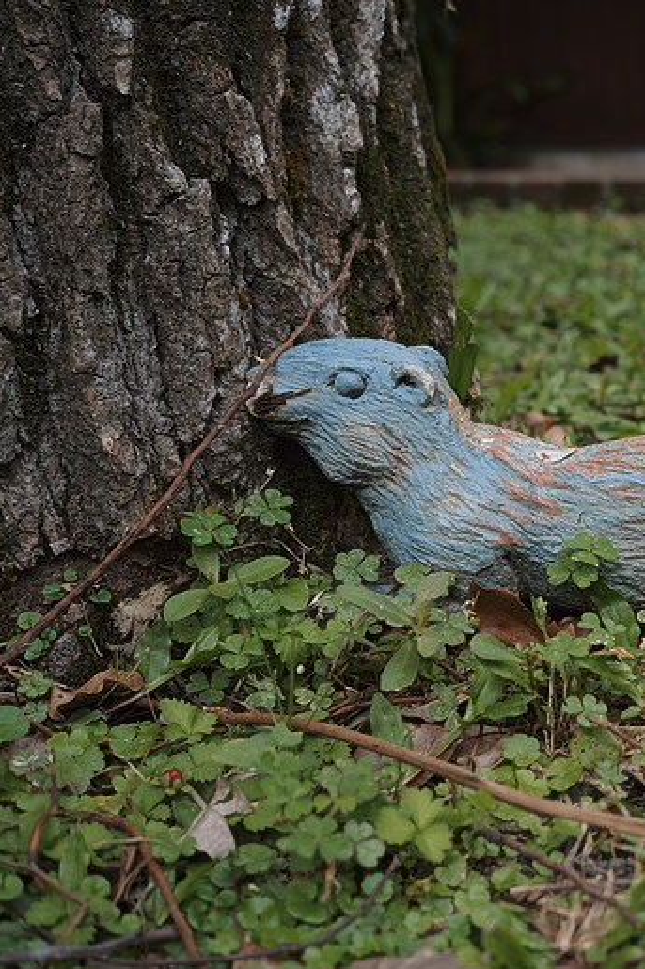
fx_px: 1425
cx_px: 732
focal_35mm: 53
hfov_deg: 23.7
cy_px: 487
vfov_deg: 37.5
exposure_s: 1/200
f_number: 4
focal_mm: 35
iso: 200
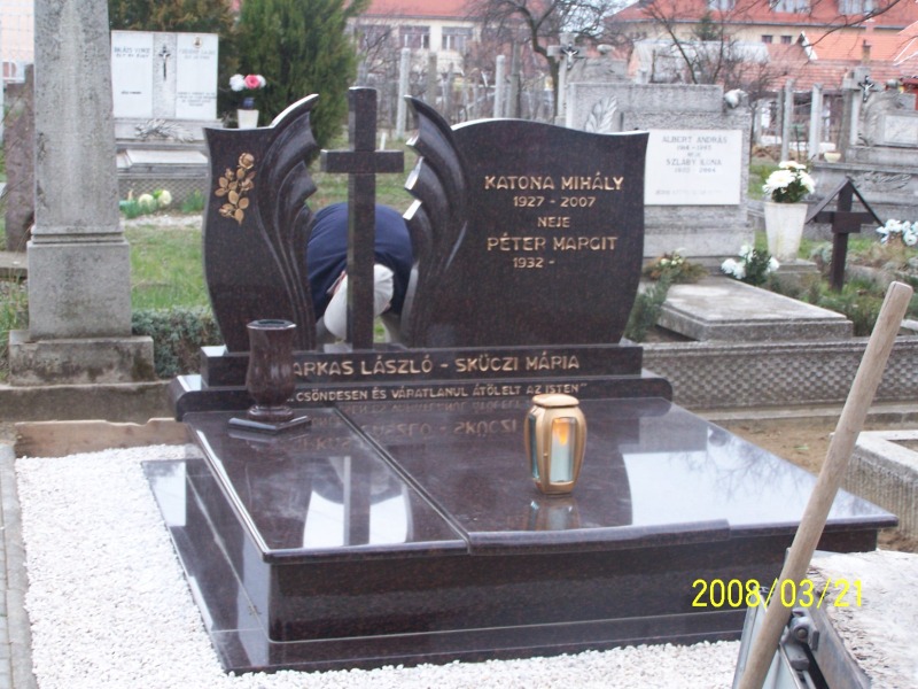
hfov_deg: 29.0
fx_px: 1777
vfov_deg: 21.9
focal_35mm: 67
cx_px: 459
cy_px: 344
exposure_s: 1/25
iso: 140
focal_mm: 11.1
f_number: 3.2
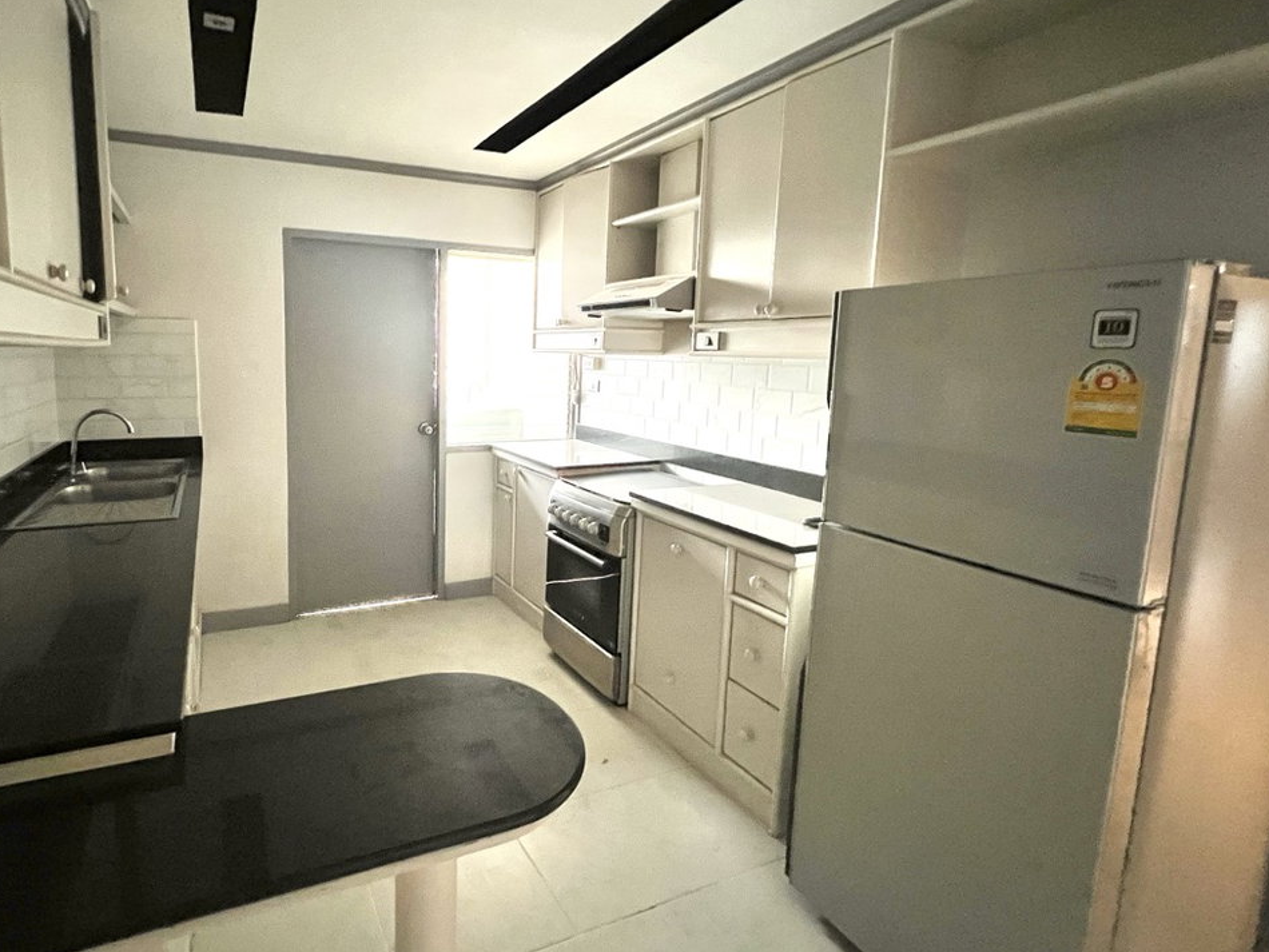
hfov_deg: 89.5
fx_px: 623
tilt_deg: -7.6
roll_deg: -0.6
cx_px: 491
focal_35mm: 17
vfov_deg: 74.7
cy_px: 443
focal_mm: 1.57
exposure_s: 1/50
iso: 800
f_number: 1.8
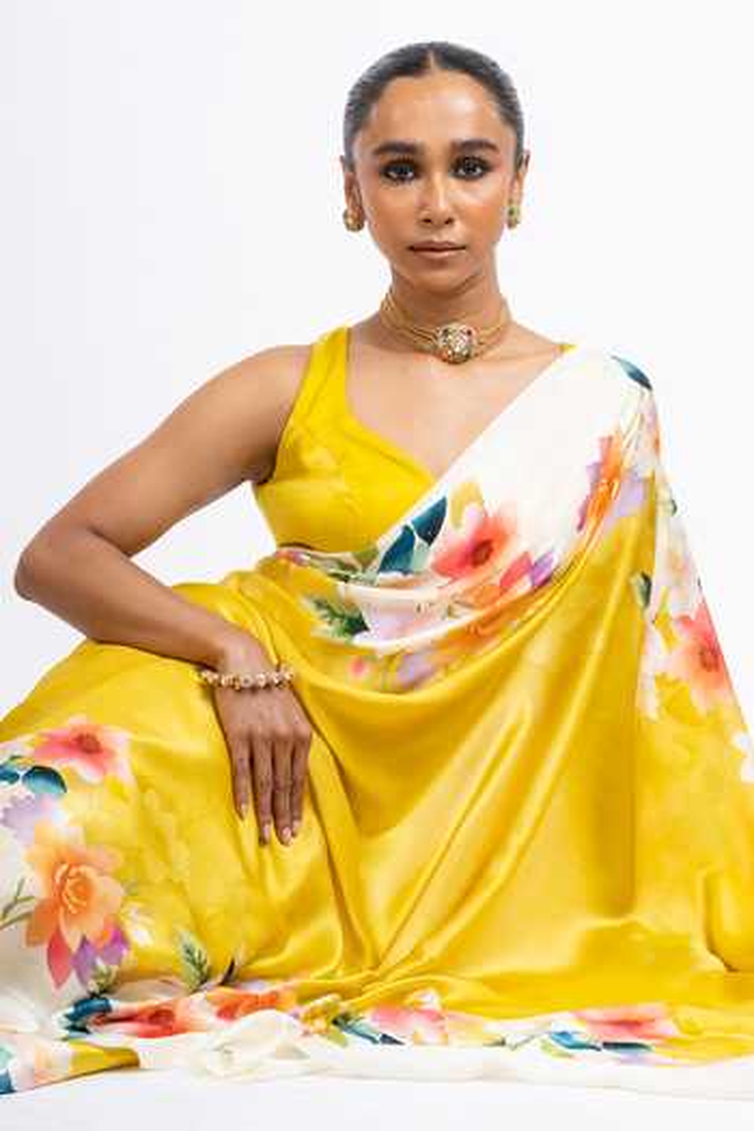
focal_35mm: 85
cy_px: 566
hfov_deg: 16.1
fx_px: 2670
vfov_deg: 23.9
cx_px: 377
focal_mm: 85
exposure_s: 1/160
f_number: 13
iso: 200
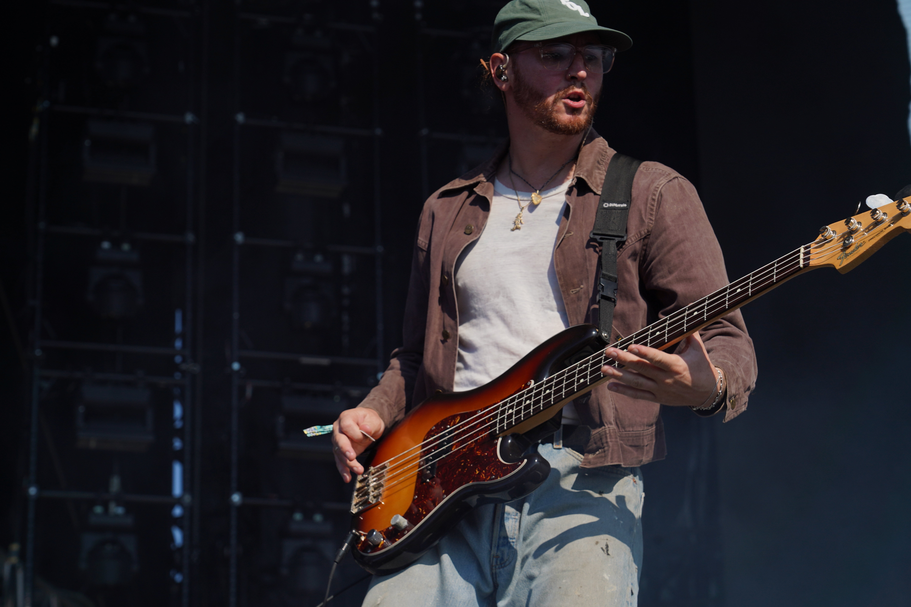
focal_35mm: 105
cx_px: 456
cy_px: 304
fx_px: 2657
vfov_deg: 13.0
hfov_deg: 19.5
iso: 100
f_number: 8
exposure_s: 1/640
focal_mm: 105
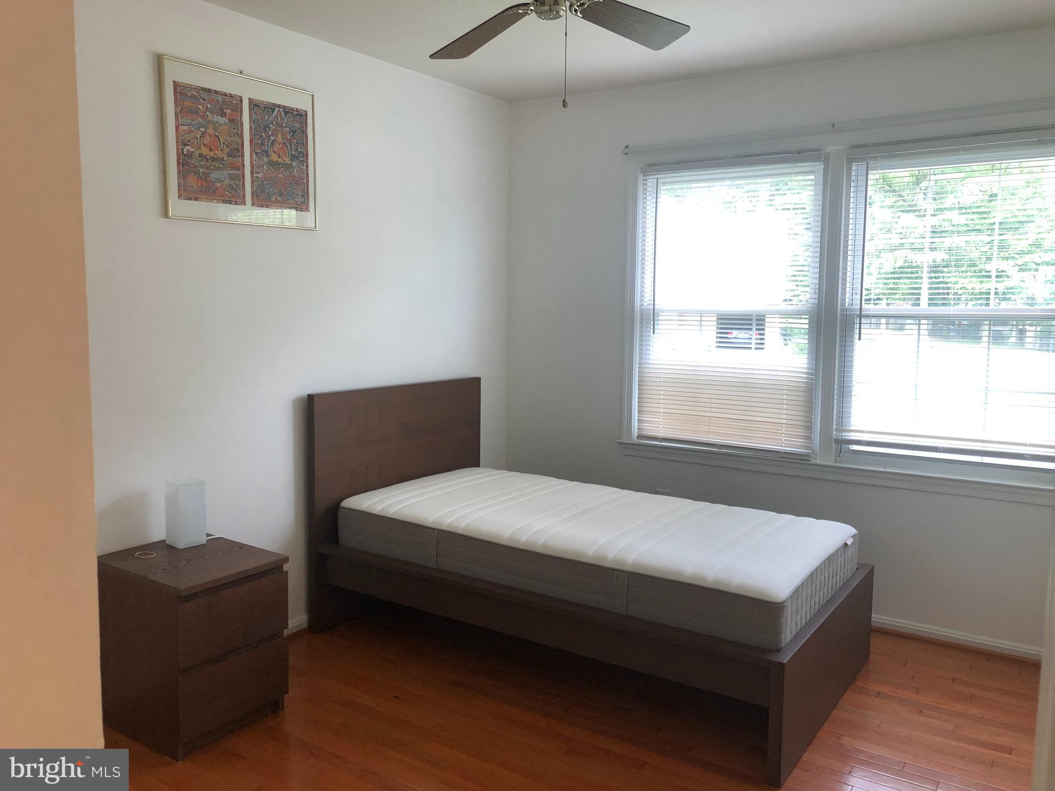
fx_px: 853
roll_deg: -0.4
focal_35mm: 28
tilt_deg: -5.9
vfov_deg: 49.7
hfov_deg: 63.4
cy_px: 396
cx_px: 528
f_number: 1.8
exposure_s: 1/40
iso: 25
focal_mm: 4
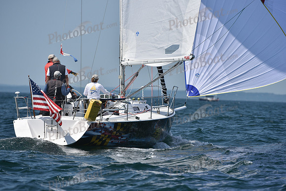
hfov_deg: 5.2
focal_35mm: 400
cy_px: 96
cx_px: 143
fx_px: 3178
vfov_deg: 3.4
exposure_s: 1/2000
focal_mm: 400
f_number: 7.1
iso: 320
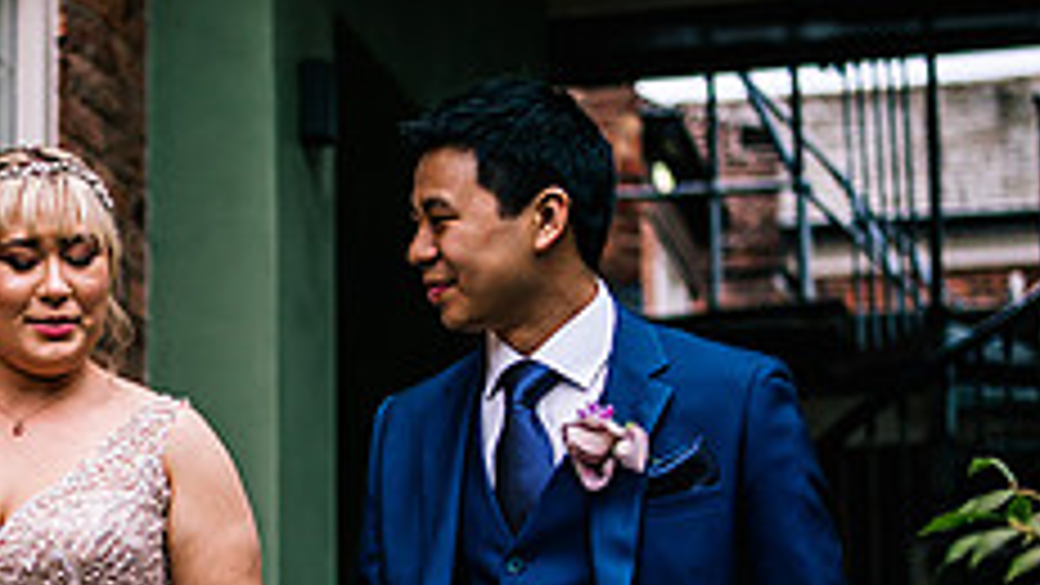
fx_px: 2537
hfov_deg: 22.3
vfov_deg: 13.1
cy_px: 502
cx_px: 9
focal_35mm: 92
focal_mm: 35
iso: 160
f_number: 1.4
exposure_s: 1/250
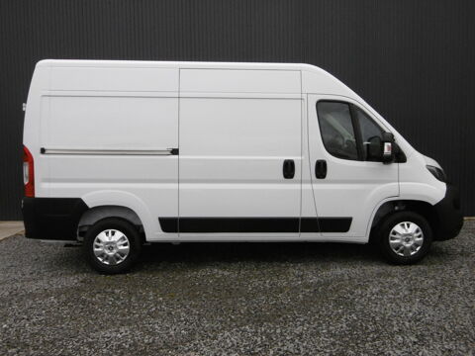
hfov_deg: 56.8
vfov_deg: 44.2
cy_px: 178
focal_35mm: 32
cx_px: 238
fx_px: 439
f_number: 3.5
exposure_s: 1/60
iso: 320
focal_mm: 5.8
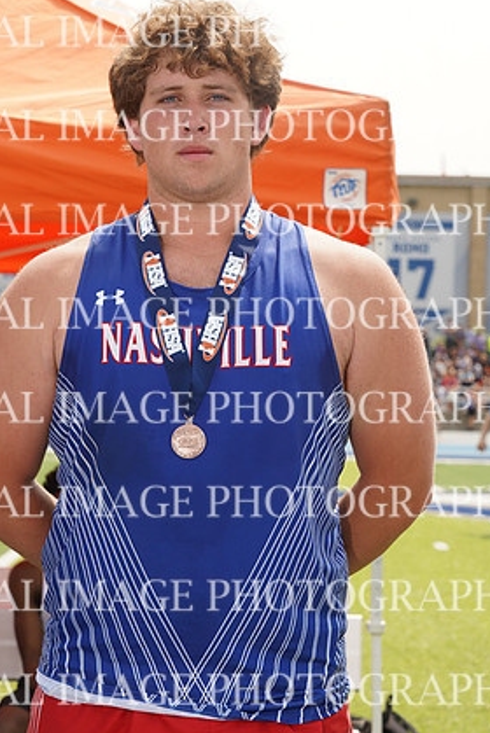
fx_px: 2059
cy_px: 360
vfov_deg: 20.2
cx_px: 195
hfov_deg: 13.6
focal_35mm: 101
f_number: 8
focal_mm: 73
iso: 100
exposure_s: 1/160
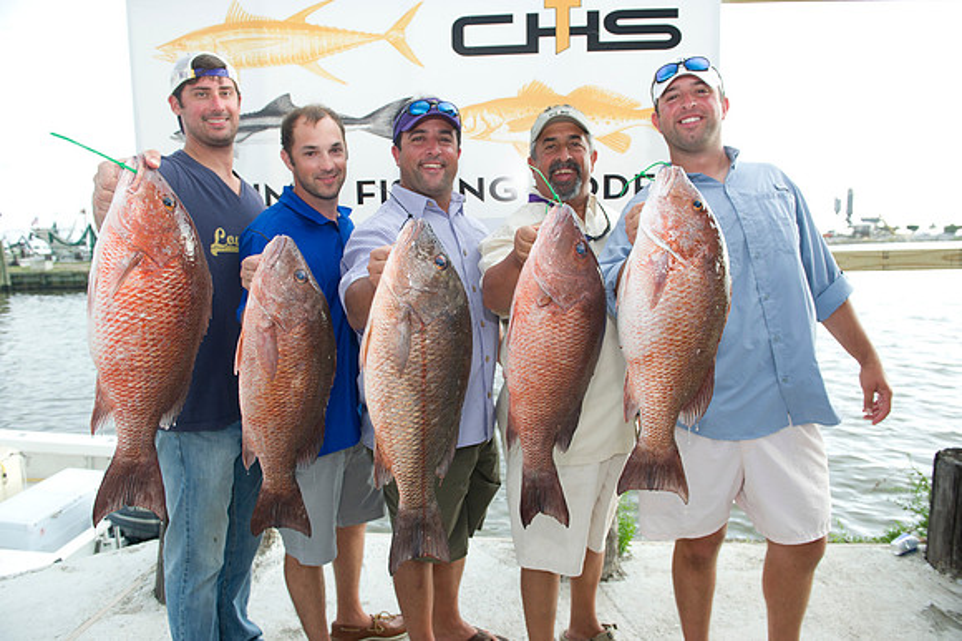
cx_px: 481
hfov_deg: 73.8
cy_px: 320
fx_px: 641
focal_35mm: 24
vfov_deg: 53.1
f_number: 5
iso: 400
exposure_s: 1/250
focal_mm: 24
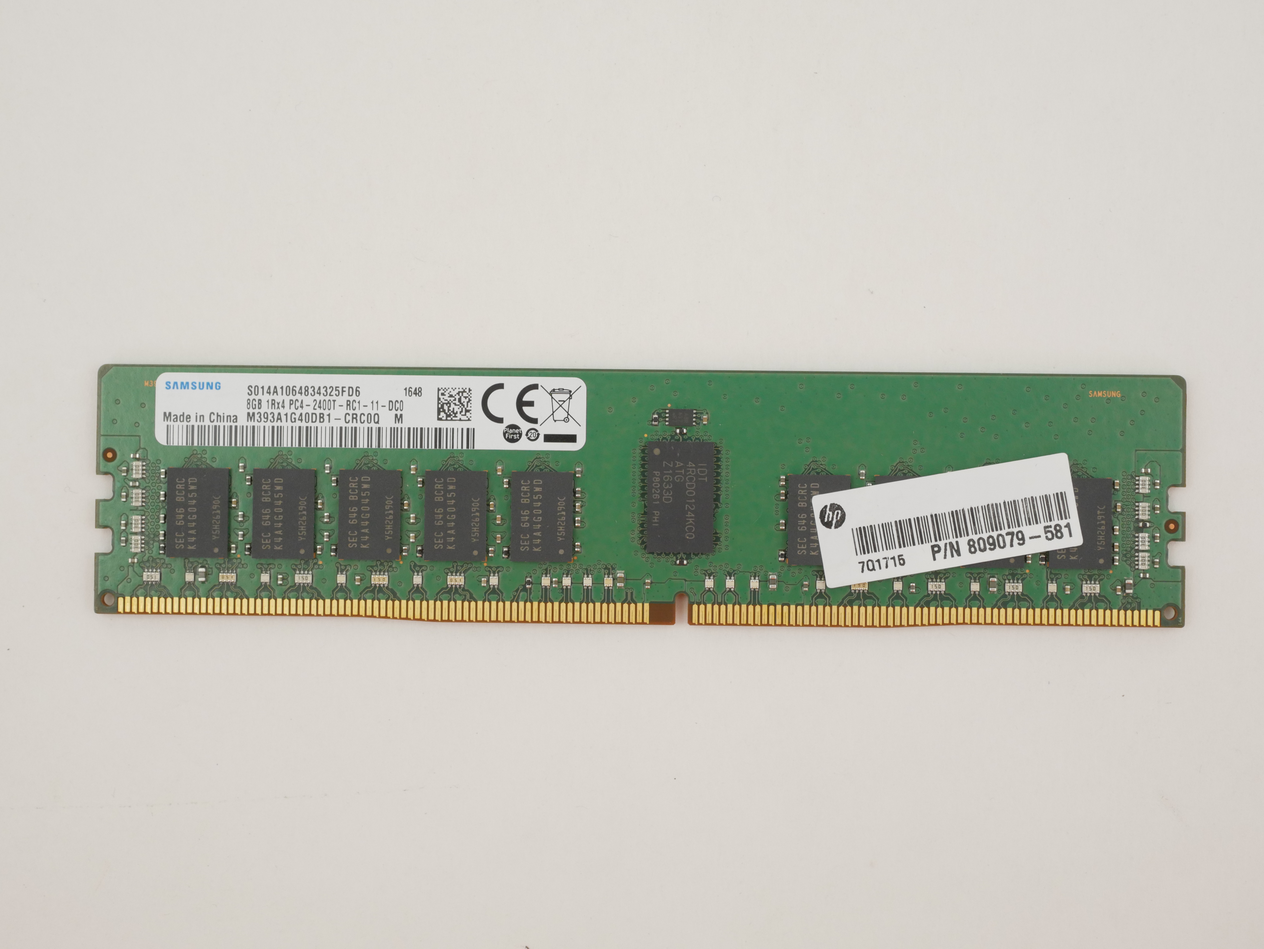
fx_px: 2192
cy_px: 474
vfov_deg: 24.4
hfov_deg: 32.2
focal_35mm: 60
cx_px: 632
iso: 800
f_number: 6.3
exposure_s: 1/160
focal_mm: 30
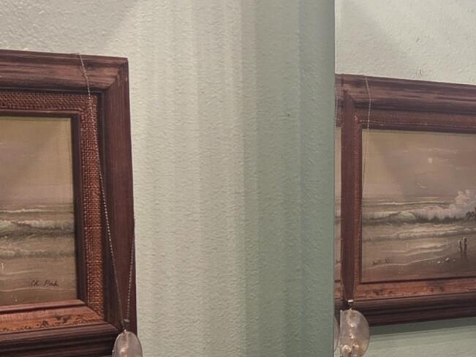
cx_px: 746
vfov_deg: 13.7
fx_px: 1457
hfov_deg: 16.6
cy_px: 396
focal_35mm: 106
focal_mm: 5.4
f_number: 1.8
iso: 64
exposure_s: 1/120
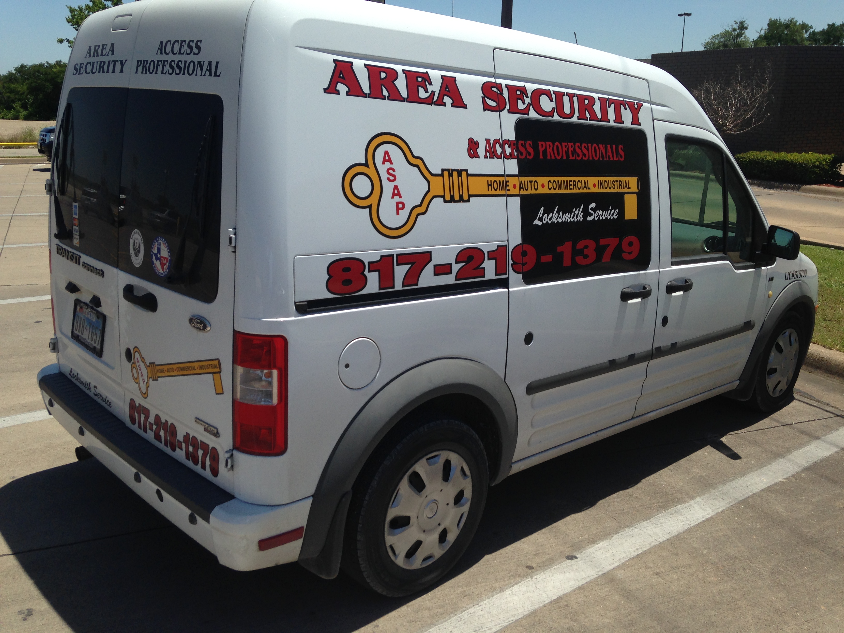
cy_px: 316
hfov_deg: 55.4
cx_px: 422
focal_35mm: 33
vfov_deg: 42.9
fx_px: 805
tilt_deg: -17.6
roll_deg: +1.8
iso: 50
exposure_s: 1/2008
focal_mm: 4.12
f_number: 2.4
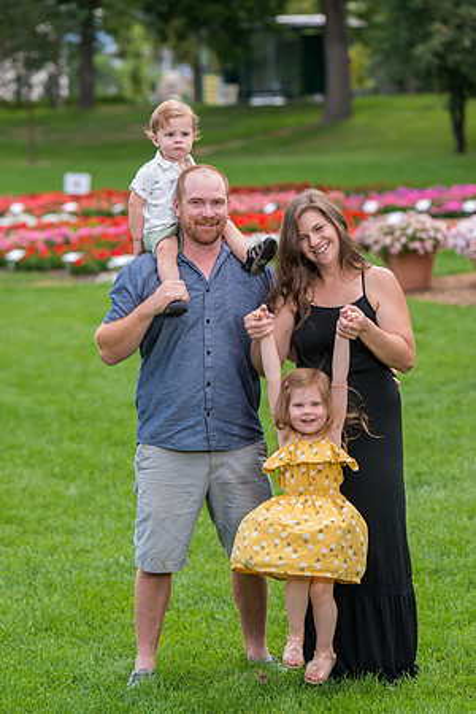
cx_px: 238
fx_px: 2677
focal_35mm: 135
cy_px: 357
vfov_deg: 15.2
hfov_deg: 10.2
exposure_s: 1/250
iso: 200
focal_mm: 135
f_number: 4.5
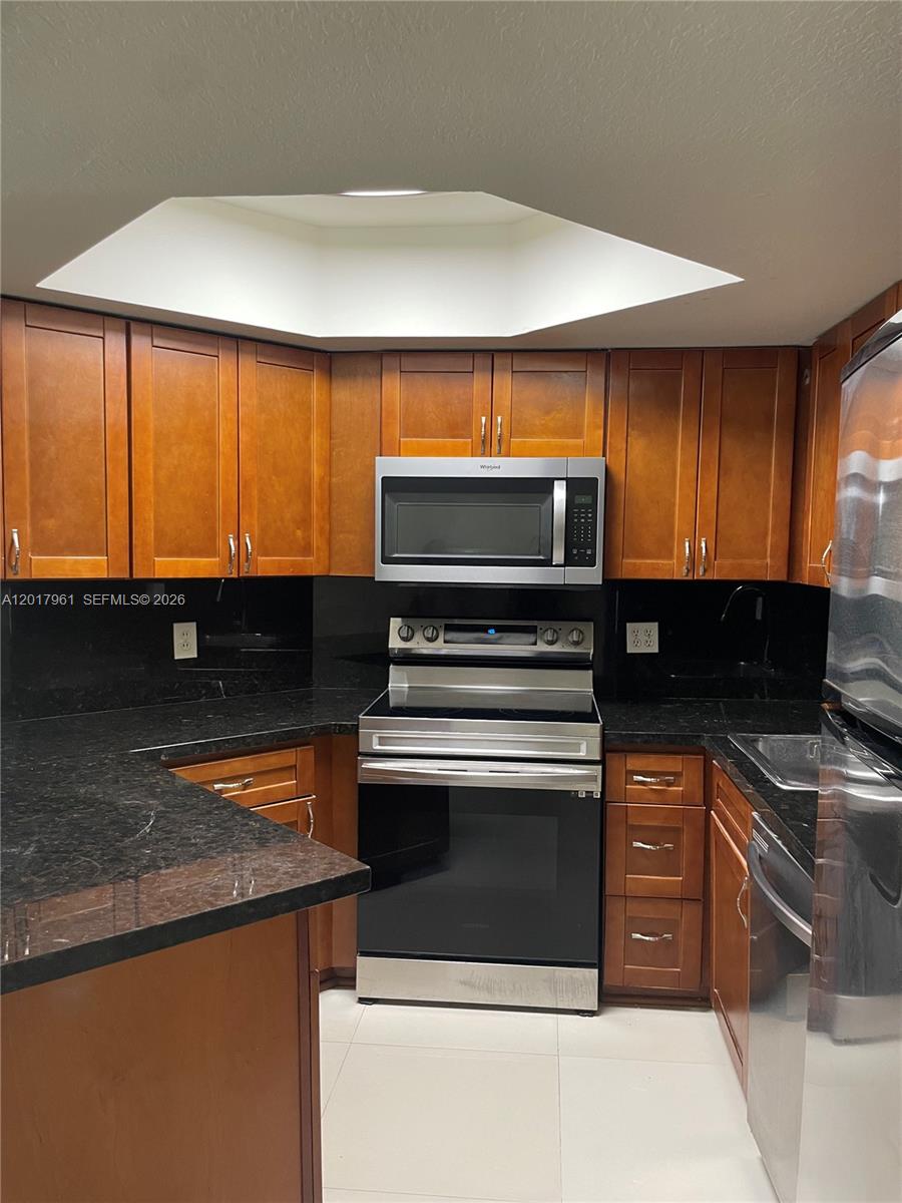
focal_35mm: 26
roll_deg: -0.7
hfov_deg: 53.1
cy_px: 602
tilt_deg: -4.7
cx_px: 451
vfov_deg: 67.3
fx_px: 903
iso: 125
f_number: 1.6
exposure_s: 1/60
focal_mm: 4.2
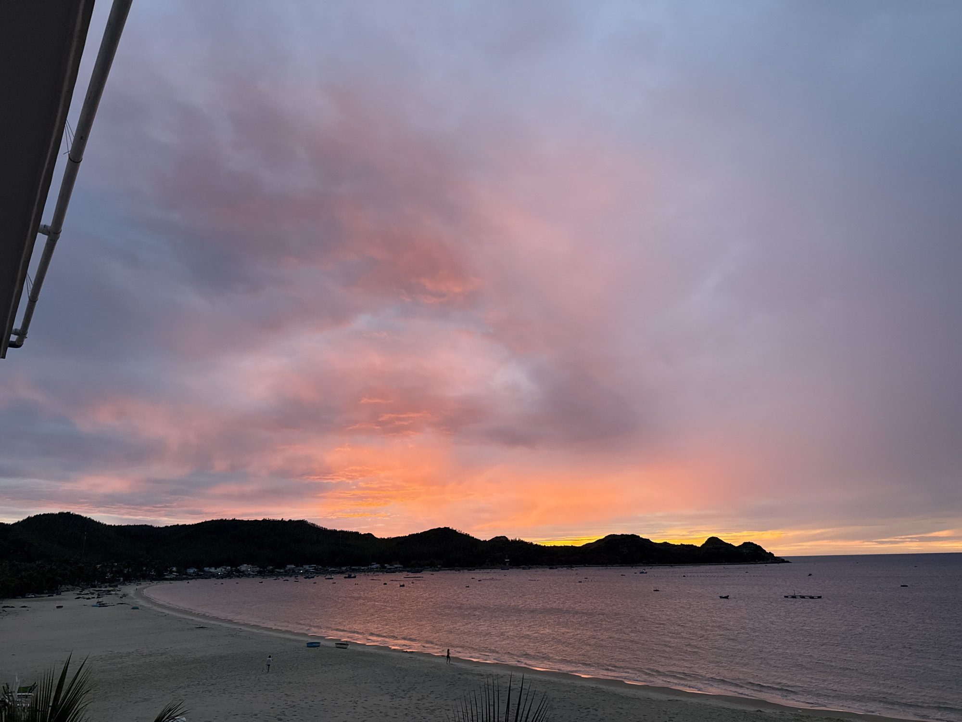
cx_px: 481
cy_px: 361
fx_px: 667
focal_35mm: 24
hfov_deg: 71.6
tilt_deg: +16.0
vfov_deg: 56.8
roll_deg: +1.5
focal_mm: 6.76
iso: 200
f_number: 1.78
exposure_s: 1/80
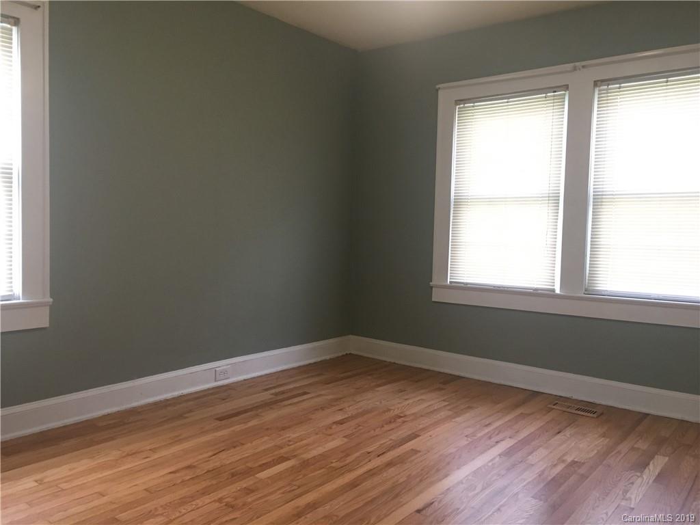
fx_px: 586
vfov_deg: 48.2
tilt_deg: -1.9
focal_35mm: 29
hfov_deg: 61.7
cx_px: 350
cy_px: 262
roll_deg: -1.7
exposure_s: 1/30
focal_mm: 4.15
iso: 100
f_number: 2.2
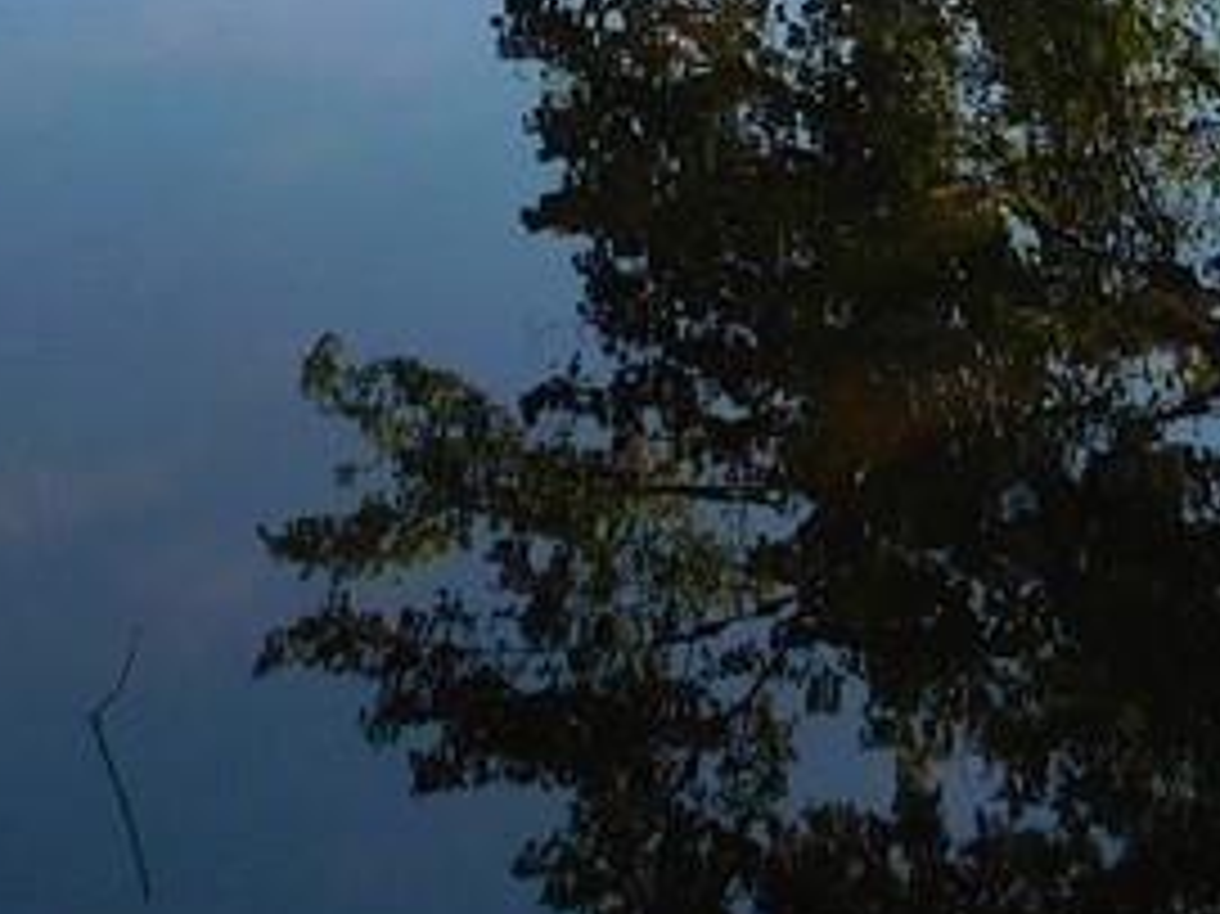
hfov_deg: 22.4
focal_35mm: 87
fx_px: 3065
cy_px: -752
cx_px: 864
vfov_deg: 14.7
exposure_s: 1/320
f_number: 3
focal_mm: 4
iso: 125
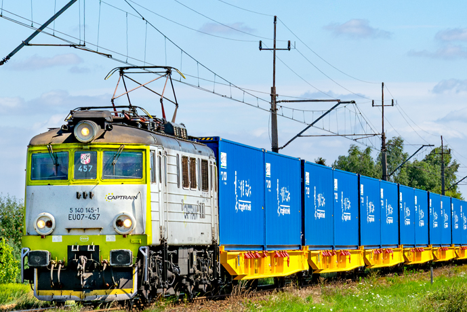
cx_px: 315
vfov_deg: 5.3
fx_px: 3389
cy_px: 154
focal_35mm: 261
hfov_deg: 7.9
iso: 125
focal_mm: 75
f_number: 10
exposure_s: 1/400
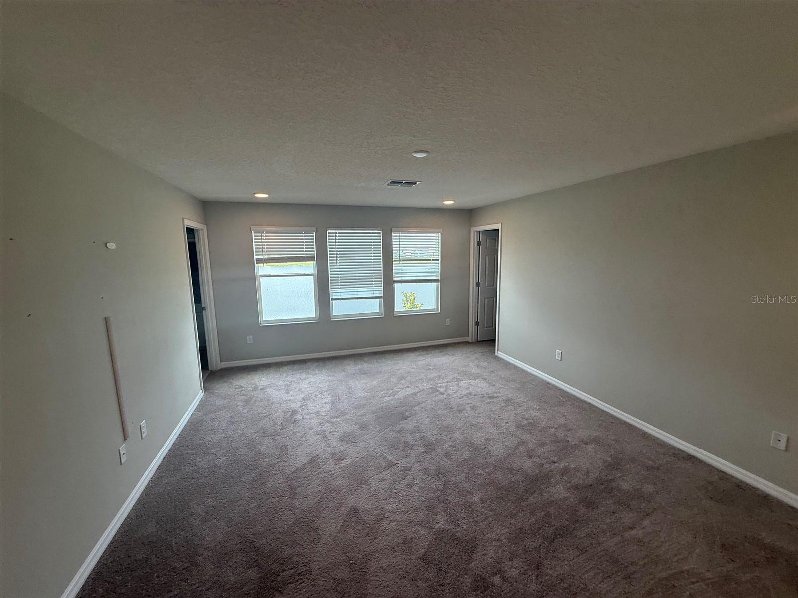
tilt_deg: -7.9
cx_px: 399
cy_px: 299
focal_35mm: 14
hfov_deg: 102.1
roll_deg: +1.1
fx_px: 323
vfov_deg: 85.7
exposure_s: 1/120
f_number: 2.2
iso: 64
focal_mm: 2.22
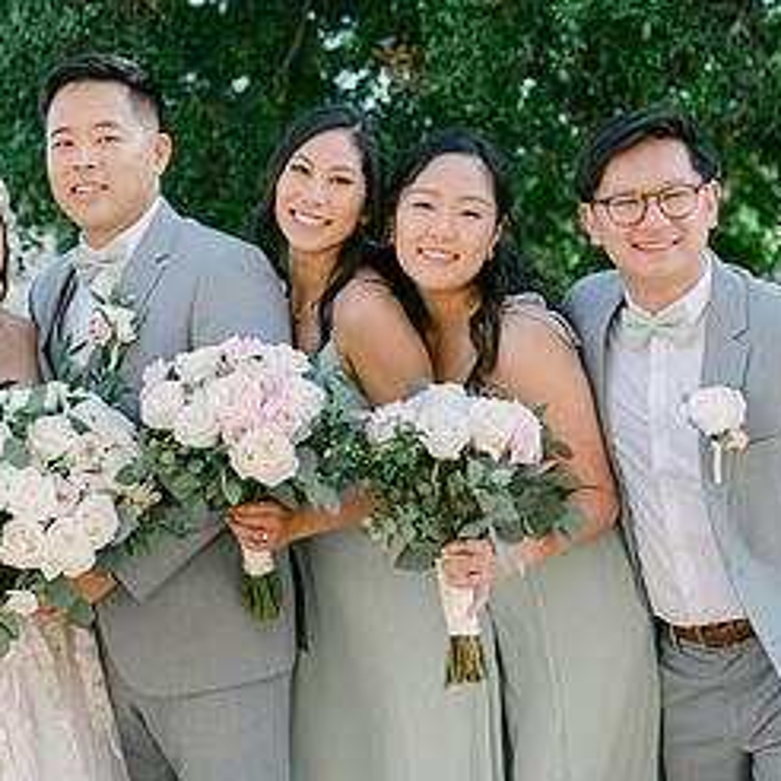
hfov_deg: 23.4
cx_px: 197
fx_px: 1863
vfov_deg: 23.7
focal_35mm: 73
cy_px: 441
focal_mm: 35
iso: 100
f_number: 2
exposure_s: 1/1600
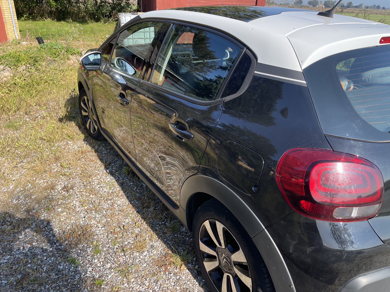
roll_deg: -1.4
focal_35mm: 25
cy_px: 146
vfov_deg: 54.9
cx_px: 195
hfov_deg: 69.4
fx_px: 282
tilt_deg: -26.5
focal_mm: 5.1
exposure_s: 1/1152
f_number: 1.6
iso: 32
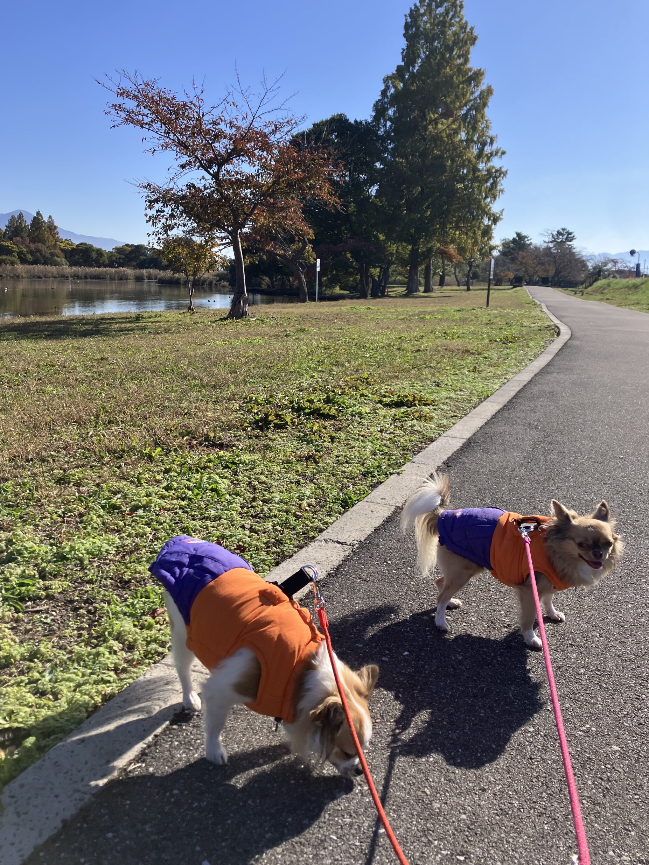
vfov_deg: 61.7
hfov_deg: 48.2
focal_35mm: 29
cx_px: 317
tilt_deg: -8.7
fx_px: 725
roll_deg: -2.3
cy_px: 427
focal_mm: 3.99
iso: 32
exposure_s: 1/1736
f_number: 1.8
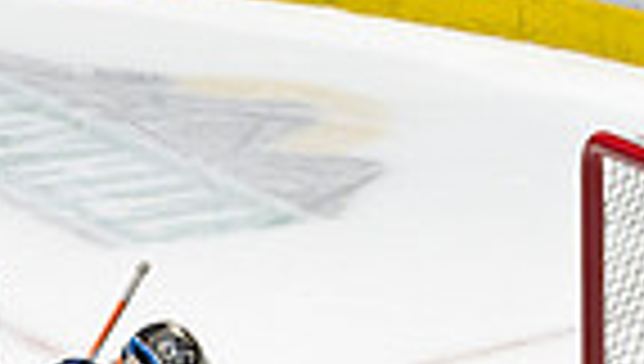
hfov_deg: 2.8
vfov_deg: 1.6
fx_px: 13017
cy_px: 759
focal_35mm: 761
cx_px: 93
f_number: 4
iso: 1250
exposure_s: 1/800
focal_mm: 131
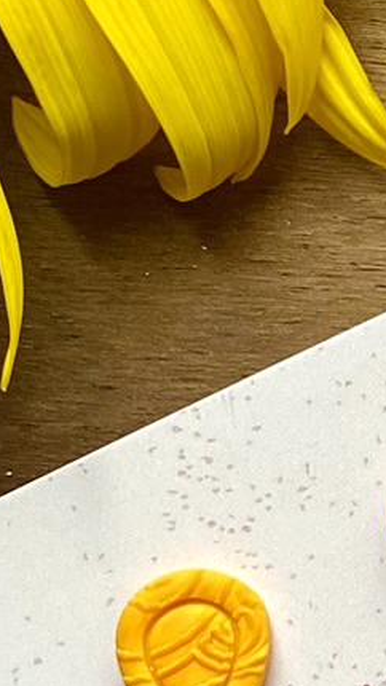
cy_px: 515
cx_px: 1030
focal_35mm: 135
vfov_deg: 15.8
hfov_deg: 8.1
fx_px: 2455
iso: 80
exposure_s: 1/122
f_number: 1.8
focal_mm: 4.2
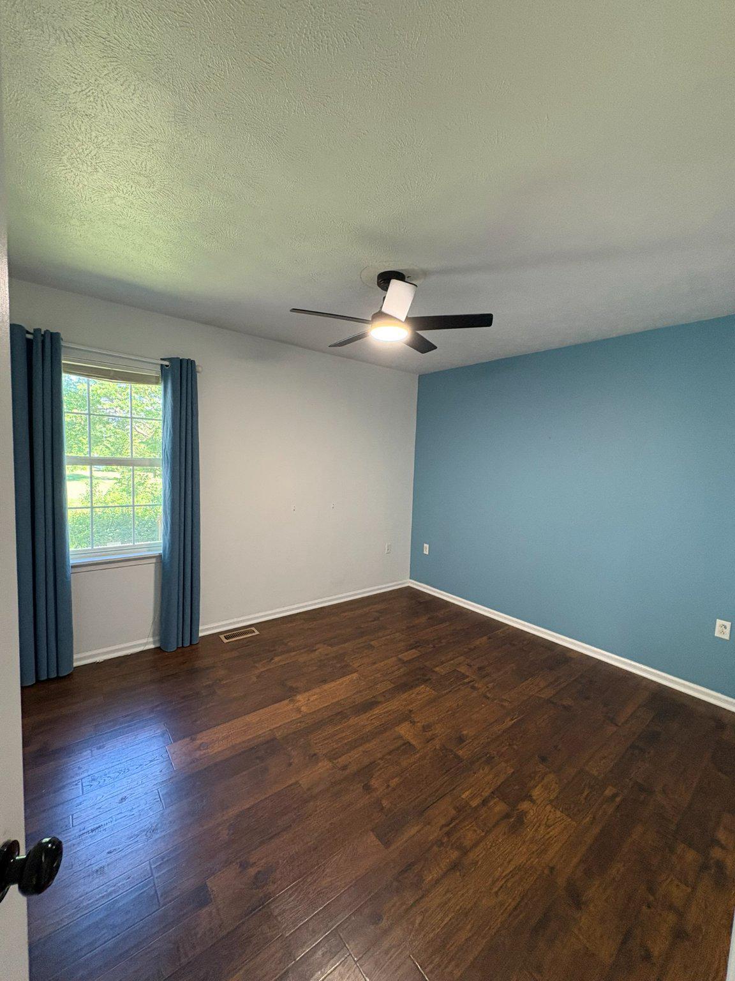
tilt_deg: -3.7
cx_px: 368
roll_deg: -2.2
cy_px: 490
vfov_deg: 102.1
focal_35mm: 14
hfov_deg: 85.7
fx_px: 396
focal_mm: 2.22
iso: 400
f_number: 2.2
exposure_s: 1/60
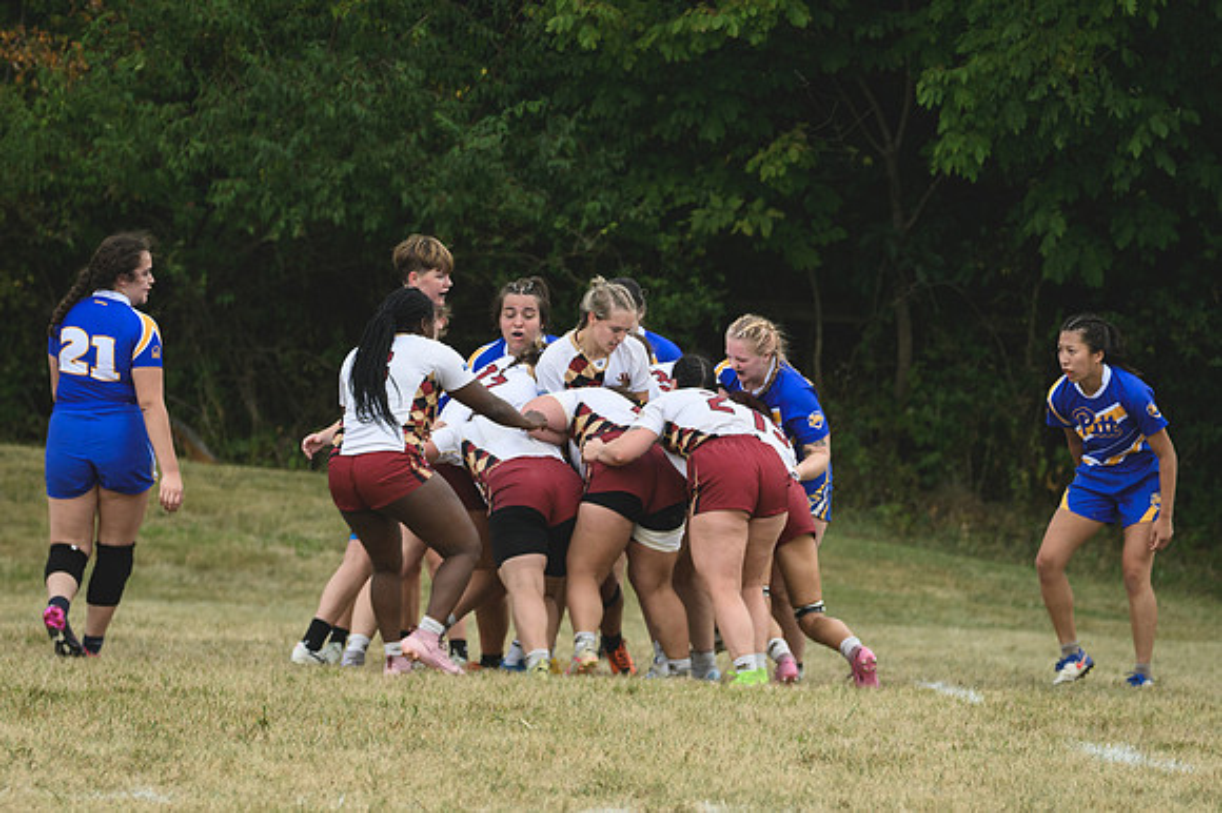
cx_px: 400
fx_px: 21894
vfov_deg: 2.1
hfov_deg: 3.2
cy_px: 547
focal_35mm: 645
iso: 280
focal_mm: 320
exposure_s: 1/1000
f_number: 5.6
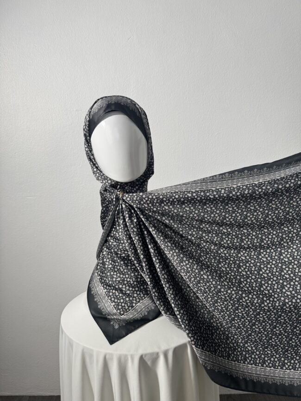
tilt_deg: -5.0
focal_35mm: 24
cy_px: 200
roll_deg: +0.5
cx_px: 150
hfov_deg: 56.8
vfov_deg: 71.6
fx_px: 278
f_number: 1.78
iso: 80
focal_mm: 6.76
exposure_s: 1/1094
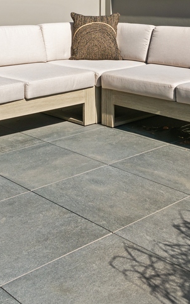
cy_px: -4
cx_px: 60
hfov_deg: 22.2
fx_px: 481
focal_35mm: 58
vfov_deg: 32.2
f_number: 8
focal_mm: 17
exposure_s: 1/640
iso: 320
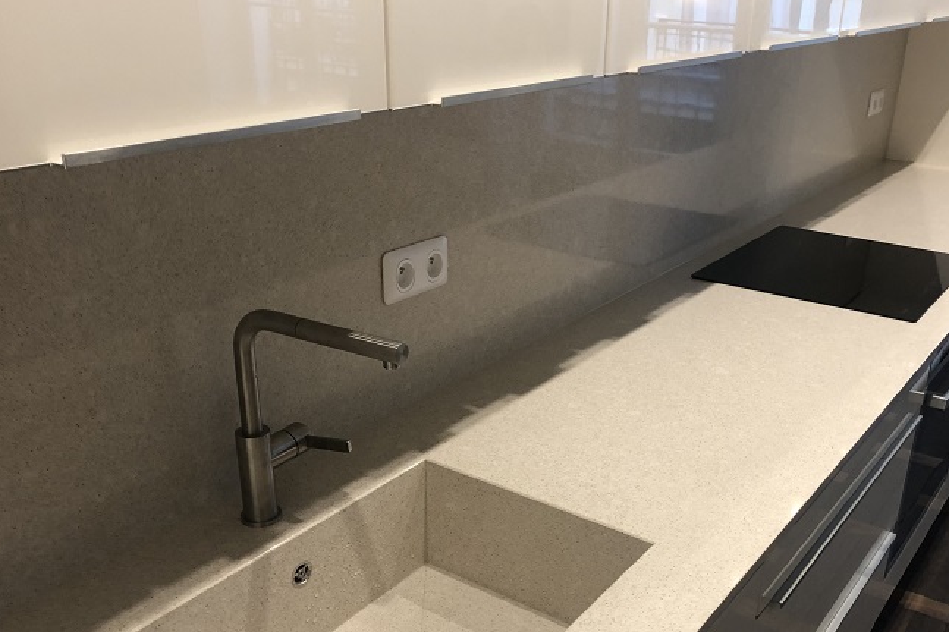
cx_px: 530
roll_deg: -2.2
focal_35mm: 36
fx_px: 949
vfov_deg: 36.5
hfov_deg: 53.0
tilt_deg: -24.4
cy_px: 415
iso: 50
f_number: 1.8
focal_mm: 3.99
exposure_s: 1/17
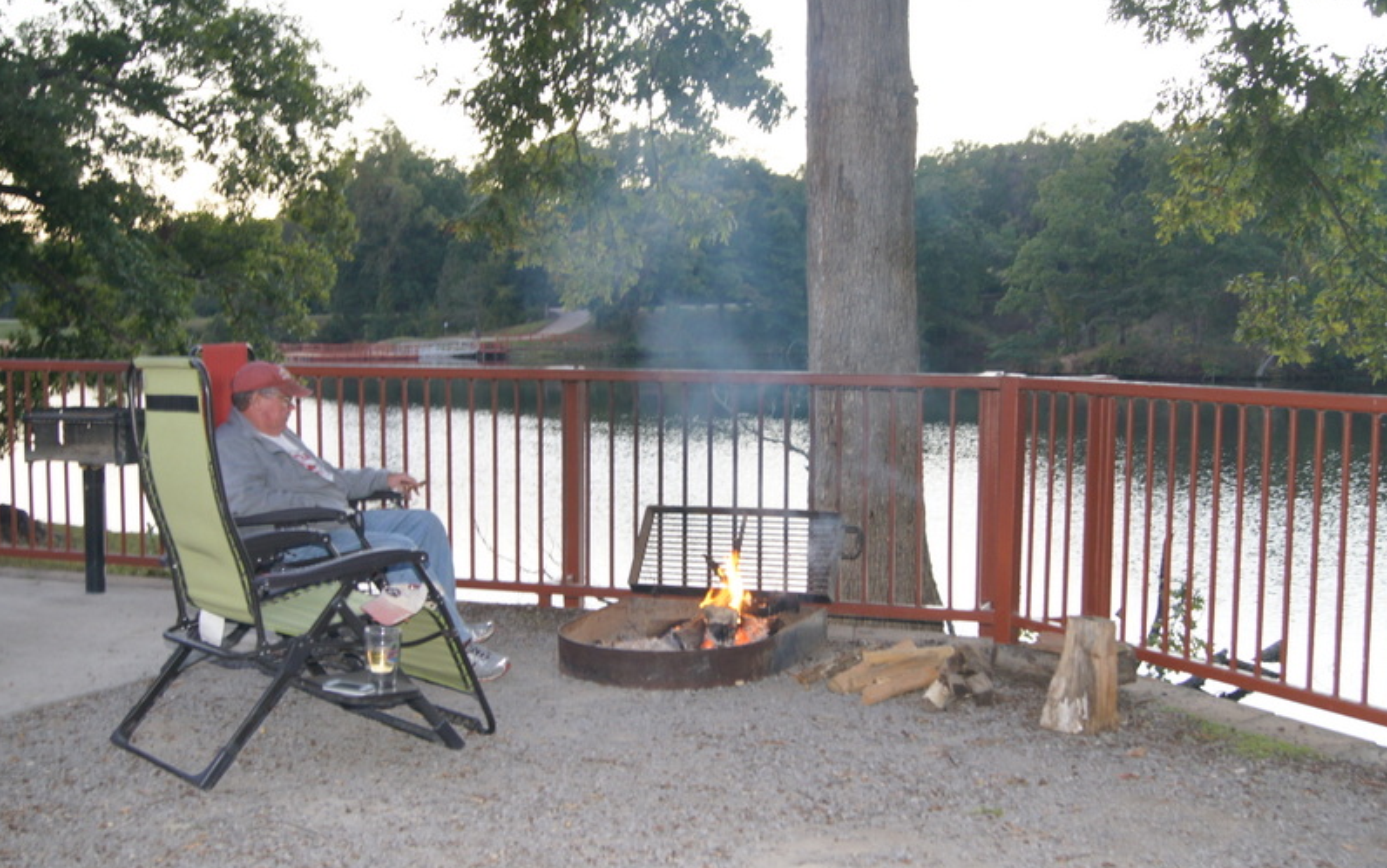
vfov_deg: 29.9
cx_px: 694
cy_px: 459
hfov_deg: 46.2
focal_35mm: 43
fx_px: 1626
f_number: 4.5
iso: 500
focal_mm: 28
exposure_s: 1/15
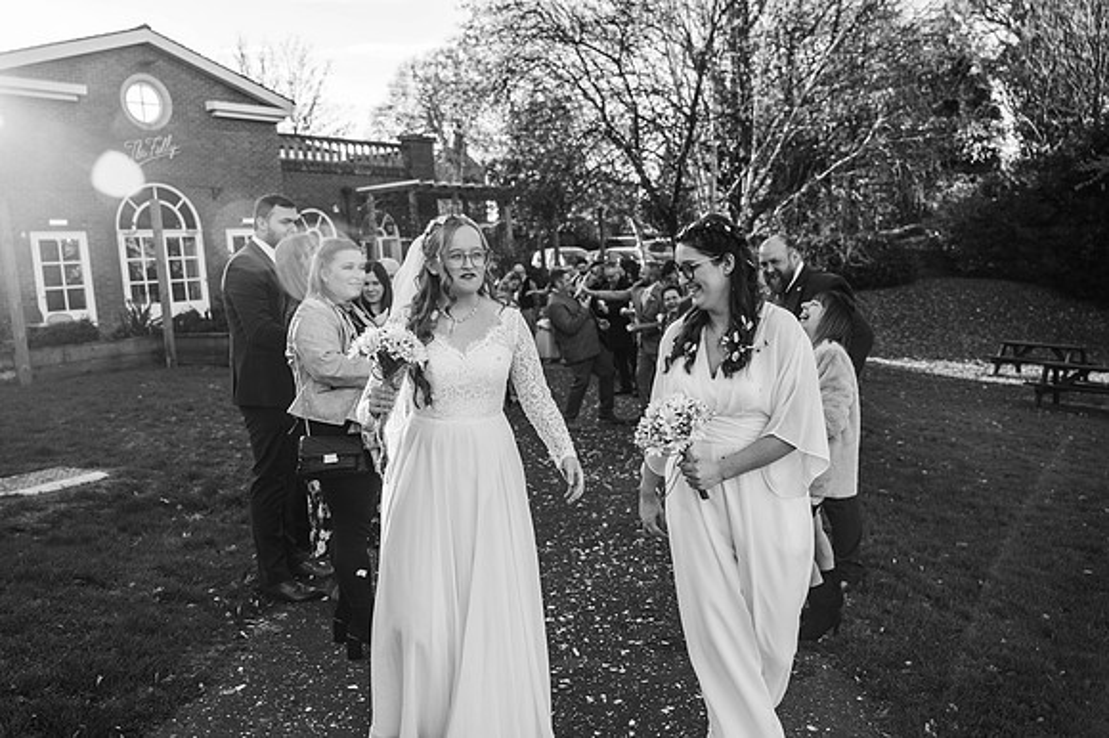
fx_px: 924
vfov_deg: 43.6
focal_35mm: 30
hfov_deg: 62.0
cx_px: 554
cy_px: 369
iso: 280
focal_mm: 30
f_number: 4
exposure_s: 1/640
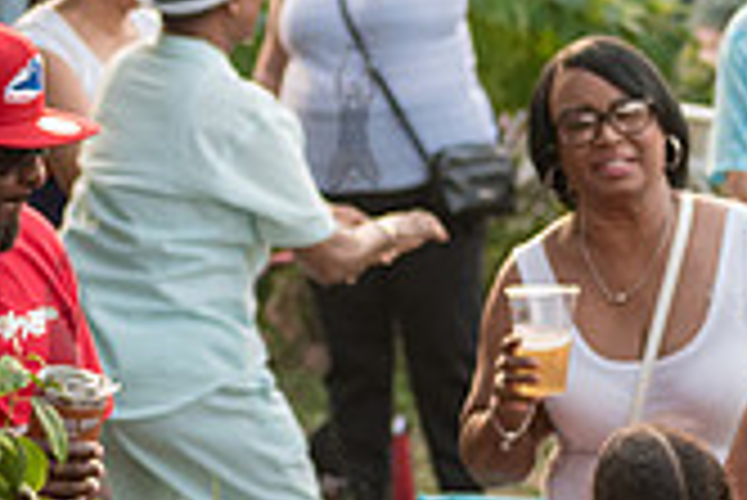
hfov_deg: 6.3
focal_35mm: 322
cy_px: 327
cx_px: 932
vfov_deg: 4.3
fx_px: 6687
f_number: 4
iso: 2000
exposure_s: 1/250
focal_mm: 92
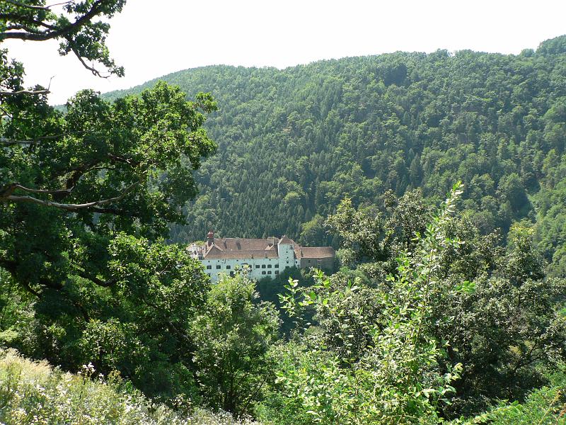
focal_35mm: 36
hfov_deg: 51.4
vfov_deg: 39.7
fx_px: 589
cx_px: 283
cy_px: 212
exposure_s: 1/200
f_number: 4
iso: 80
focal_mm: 6
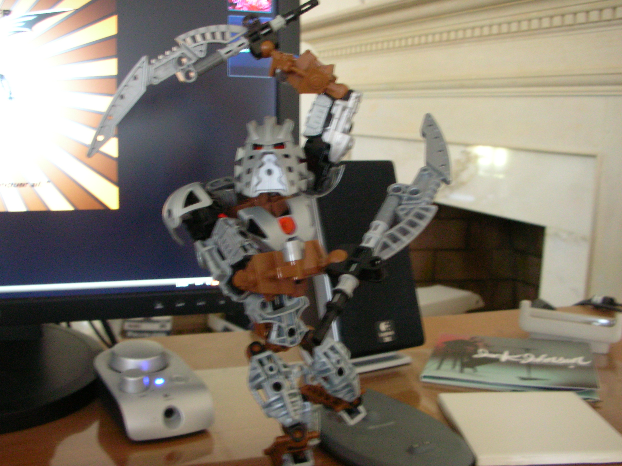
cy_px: 244
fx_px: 701
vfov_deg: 36.8
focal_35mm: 39
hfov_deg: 47.8
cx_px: 290
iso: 152
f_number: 3
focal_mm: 5.8
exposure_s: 1/4.1
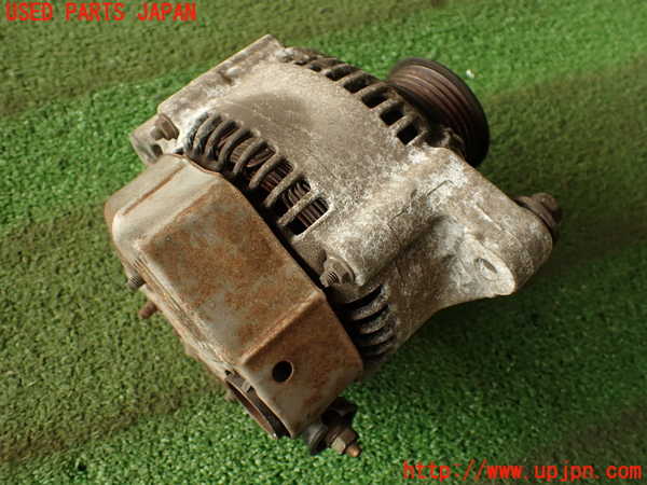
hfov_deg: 56.8
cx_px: 324
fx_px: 598
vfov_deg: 44.2
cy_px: 242
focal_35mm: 32
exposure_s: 1/100
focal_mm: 5.79
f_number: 2.4
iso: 100
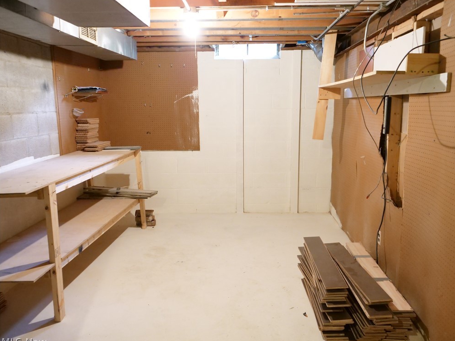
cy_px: 173
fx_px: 407
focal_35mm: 31
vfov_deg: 45.4
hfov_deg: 58.3
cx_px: 234
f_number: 3
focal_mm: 15
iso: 3200
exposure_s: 1/30
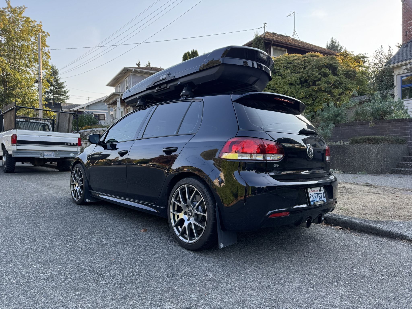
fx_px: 286
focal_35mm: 24
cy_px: 154
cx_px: 206
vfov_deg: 56.8
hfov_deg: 71.6
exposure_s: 1/572
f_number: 1.78
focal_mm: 6.76
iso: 80
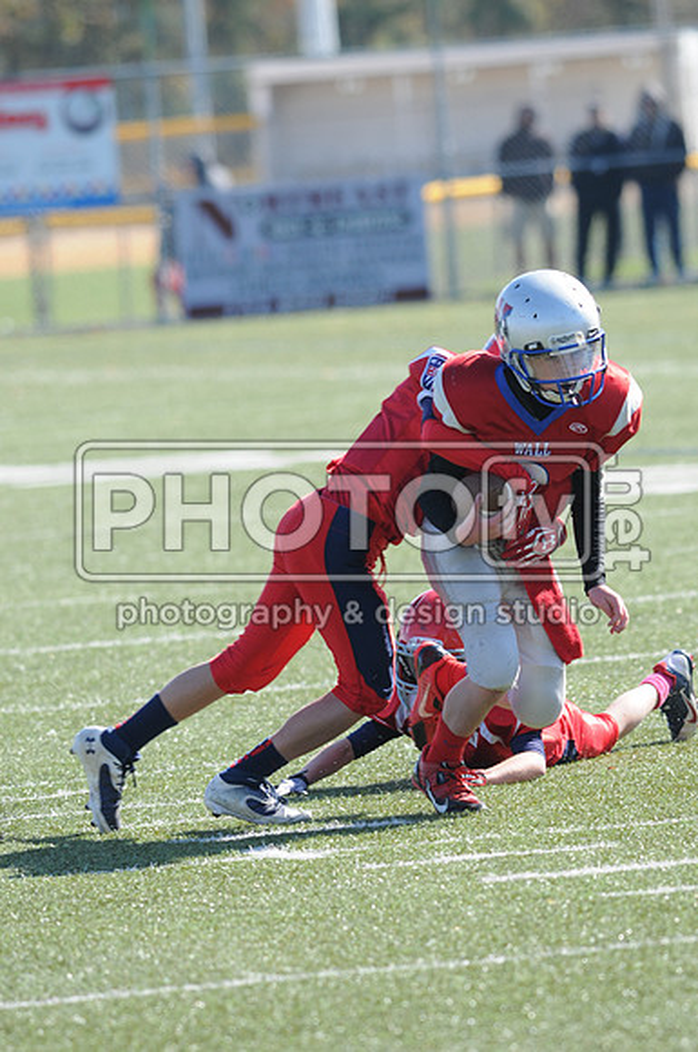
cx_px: 349
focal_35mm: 450
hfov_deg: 3.0
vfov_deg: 4.6
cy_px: 526
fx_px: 13126
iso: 200
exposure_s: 1/500
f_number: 5.6
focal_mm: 300
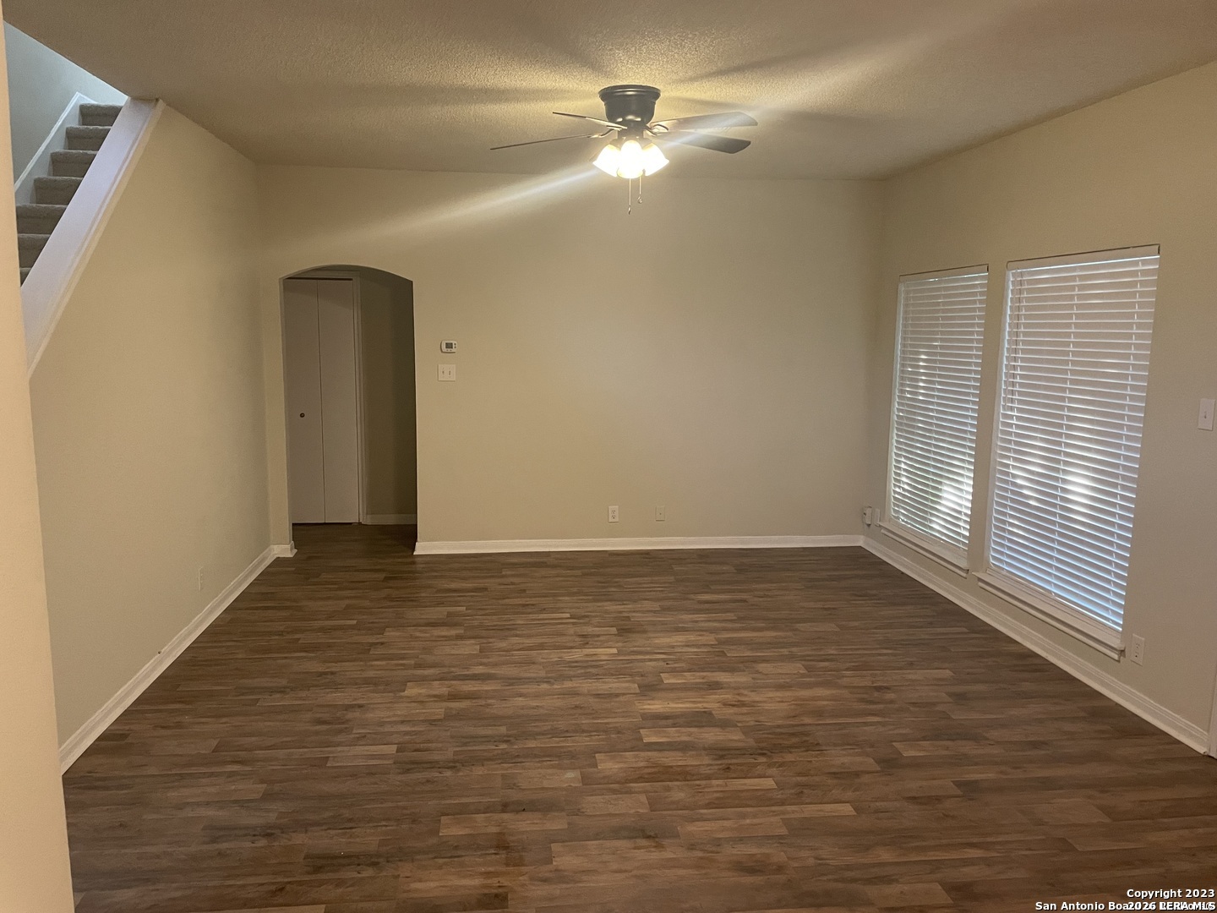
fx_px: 914
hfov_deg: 67.3
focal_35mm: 26
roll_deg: +0.2
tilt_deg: -7.8
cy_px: 456
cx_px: 608
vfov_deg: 53.1
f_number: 1.6
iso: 320
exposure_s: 1/60
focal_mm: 4.2
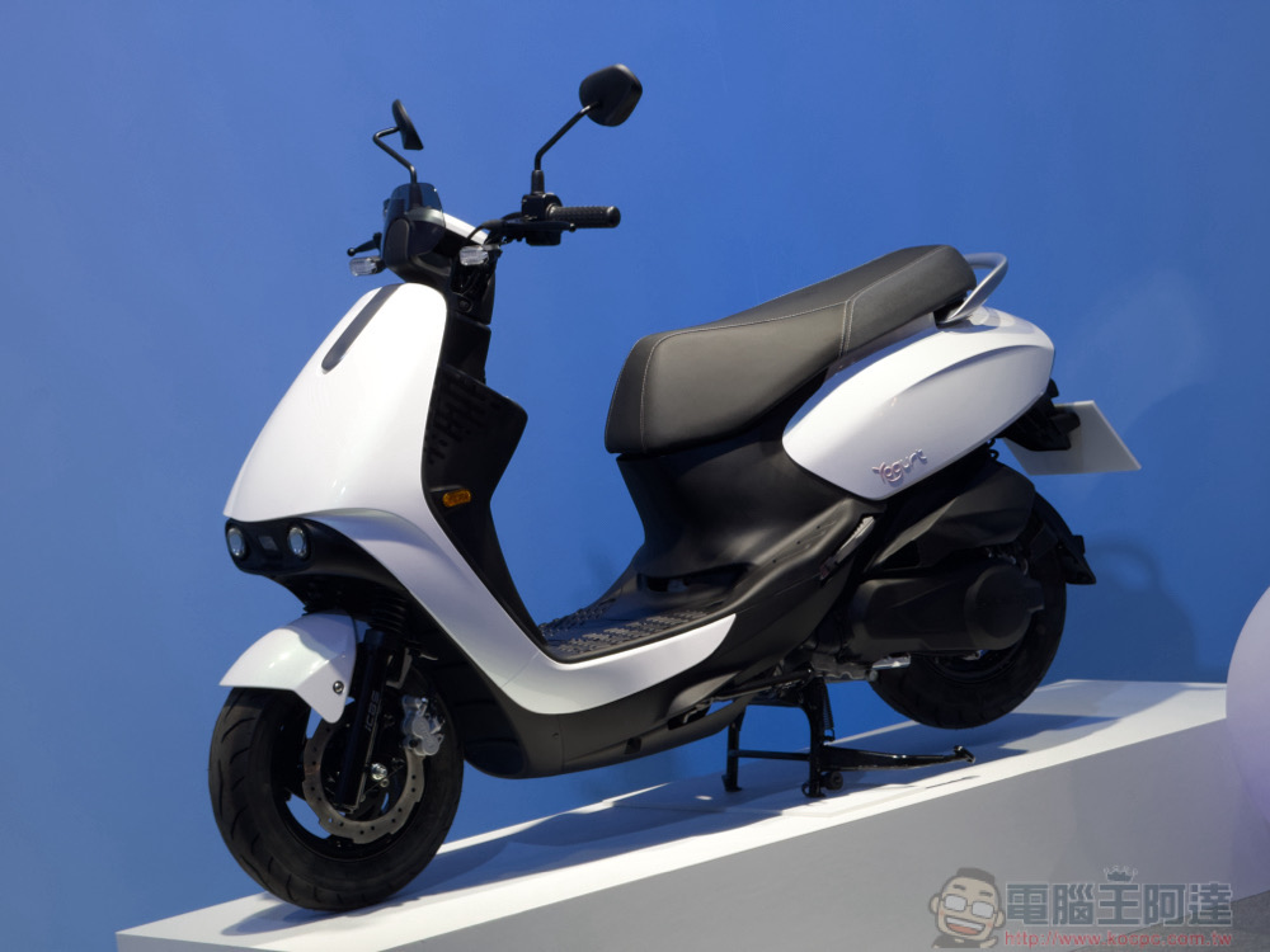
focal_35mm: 120
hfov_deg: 16.4
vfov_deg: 12.3
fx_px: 4403
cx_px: 635
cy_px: 476
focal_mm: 15.7
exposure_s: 1/120
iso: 100
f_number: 2.8
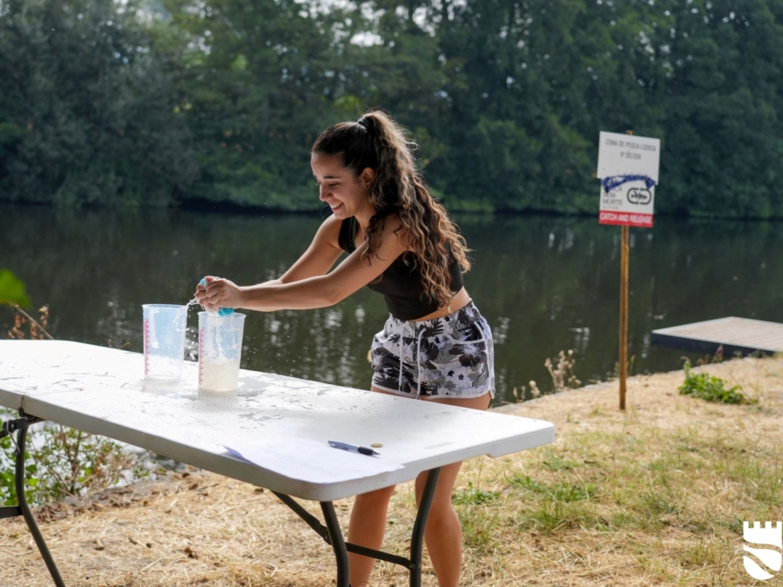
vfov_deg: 27.0
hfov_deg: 35.5
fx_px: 1221
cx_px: 393
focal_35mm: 54
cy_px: 298
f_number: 4
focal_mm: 49
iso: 400
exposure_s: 1/1600
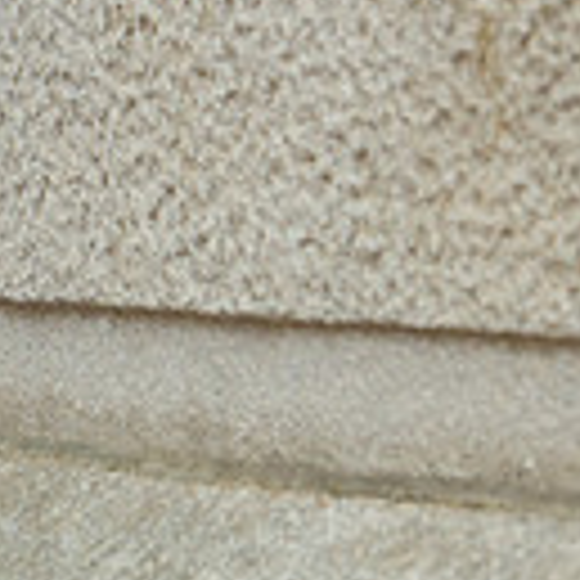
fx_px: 9990
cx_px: -609
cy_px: 131
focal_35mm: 527
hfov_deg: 3.3
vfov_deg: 3.3
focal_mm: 122
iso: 800
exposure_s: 1/320
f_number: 5
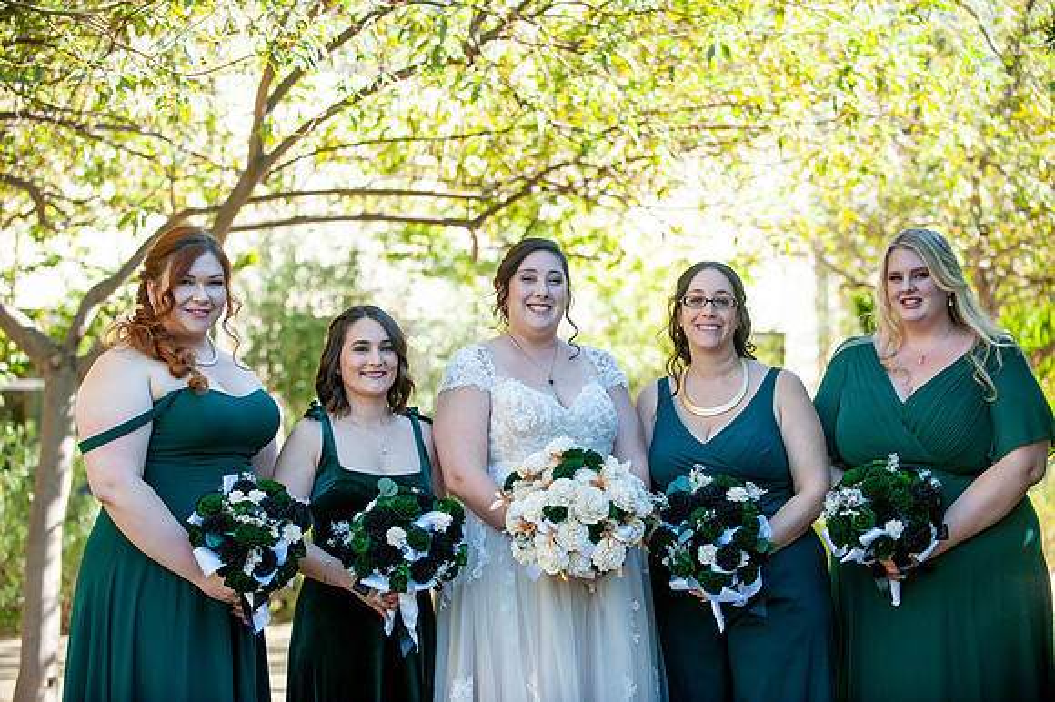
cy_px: 351
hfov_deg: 20.8
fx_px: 2870
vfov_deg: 13.9
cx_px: 528
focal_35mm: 98
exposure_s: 1/1000
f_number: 3.5
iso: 400
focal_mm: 98
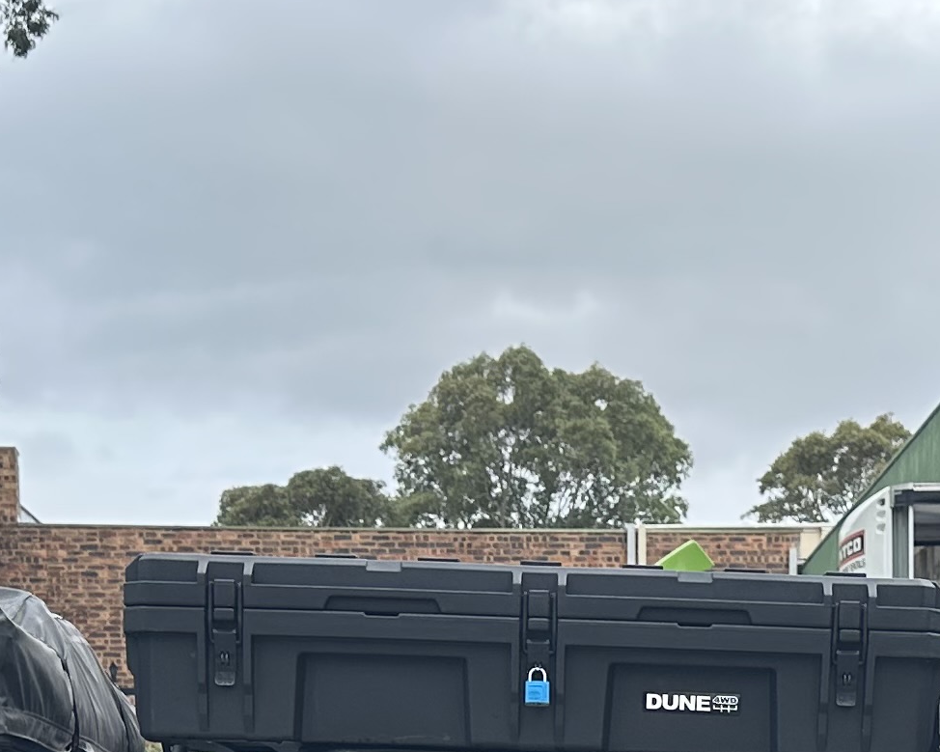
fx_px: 2698
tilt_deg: -4.8
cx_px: 674
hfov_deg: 19.7
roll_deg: +0.5
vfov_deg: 14.7
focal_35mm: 97
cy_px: 1129
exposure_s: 1/1812
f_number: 1.78
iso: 80
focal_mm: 6.86
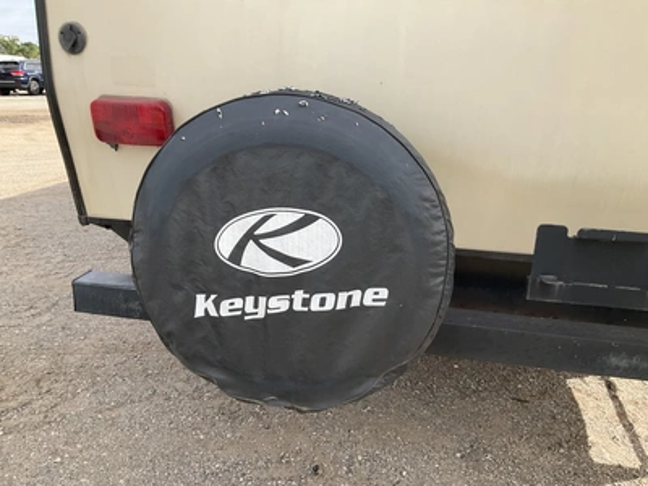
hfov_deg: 61.7
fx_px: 543
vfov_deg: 48.2
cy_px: 243
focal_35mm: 29
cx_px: 324
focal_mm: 3
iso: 25
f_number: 1.8
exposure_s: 1/620
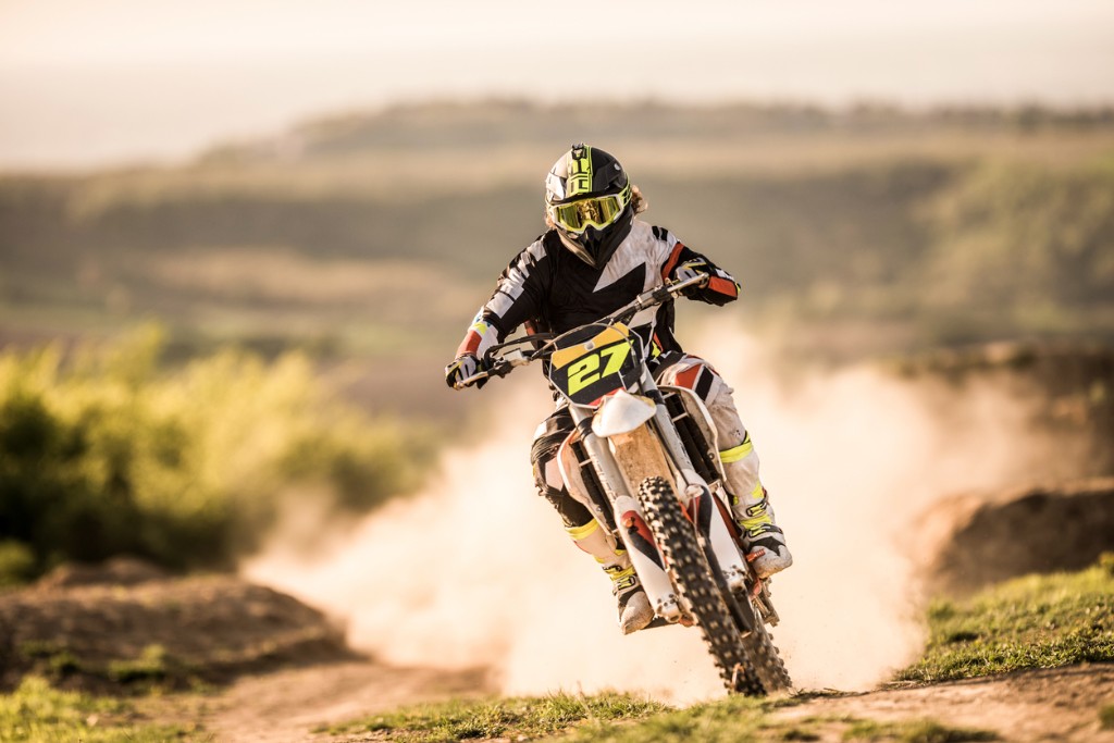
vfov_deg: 6.9
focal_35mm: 200
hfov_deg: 10.3
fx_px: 6189
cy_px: 372
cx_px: 557
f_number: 2
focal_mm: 200
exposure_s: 1/2000
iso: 125
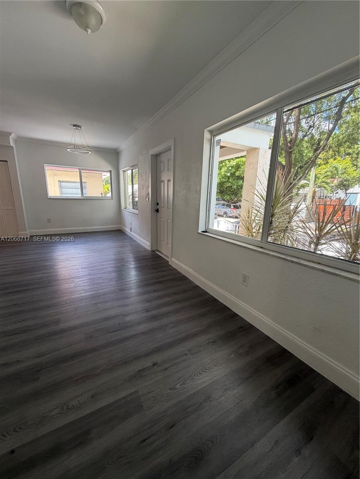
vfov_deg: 102.1
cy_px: 240
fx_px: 194
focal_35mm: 14
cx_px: 180
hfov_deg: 85.7
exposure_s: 1/120
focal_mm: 2.22
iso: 250
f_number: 2.2
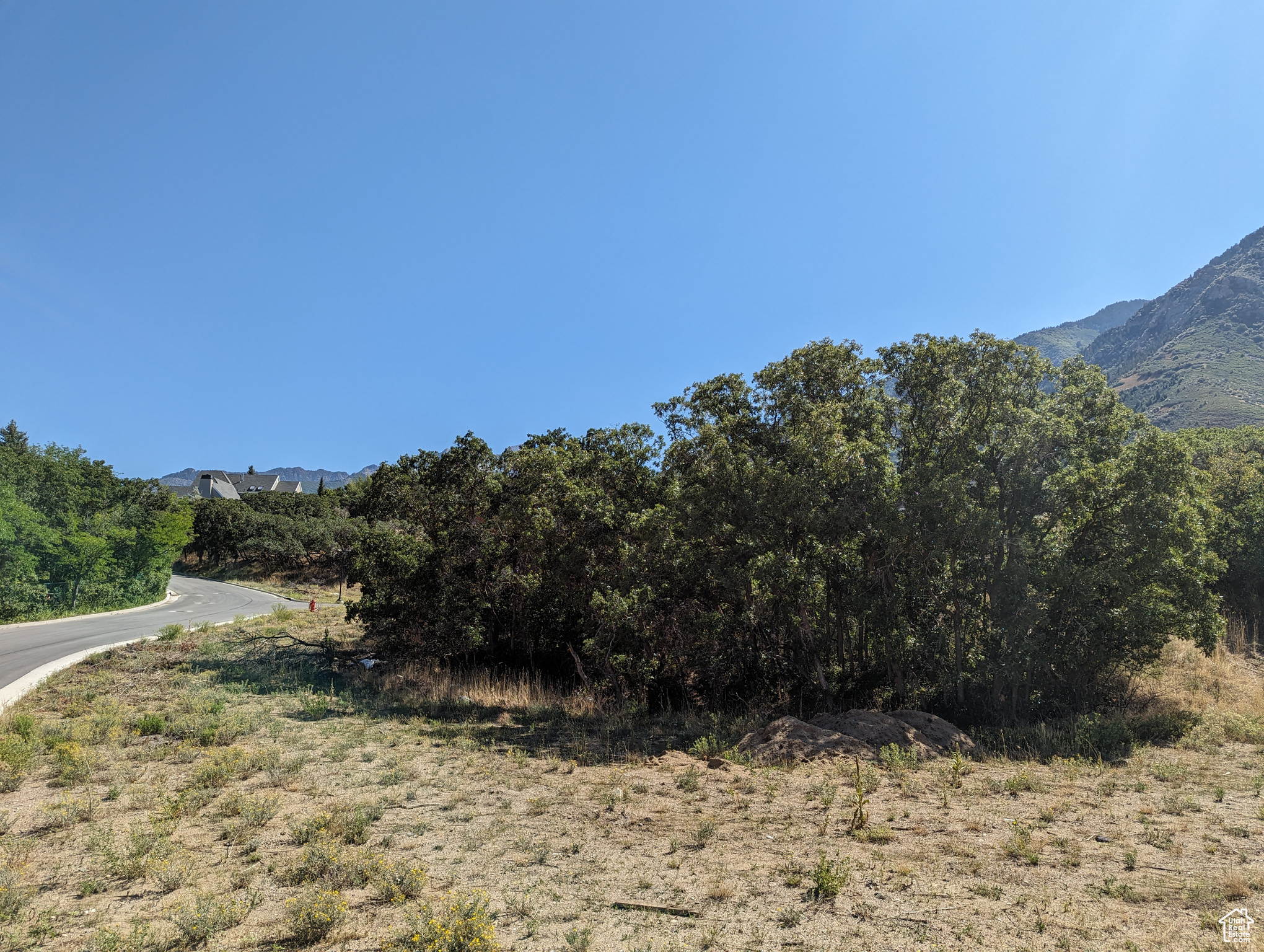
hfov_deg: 71.5
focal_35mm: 24
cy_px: 476
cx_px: 632
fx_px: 878
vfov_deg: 56.9
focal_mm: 6.81
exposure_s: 1/1984
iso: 46
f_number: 1.85
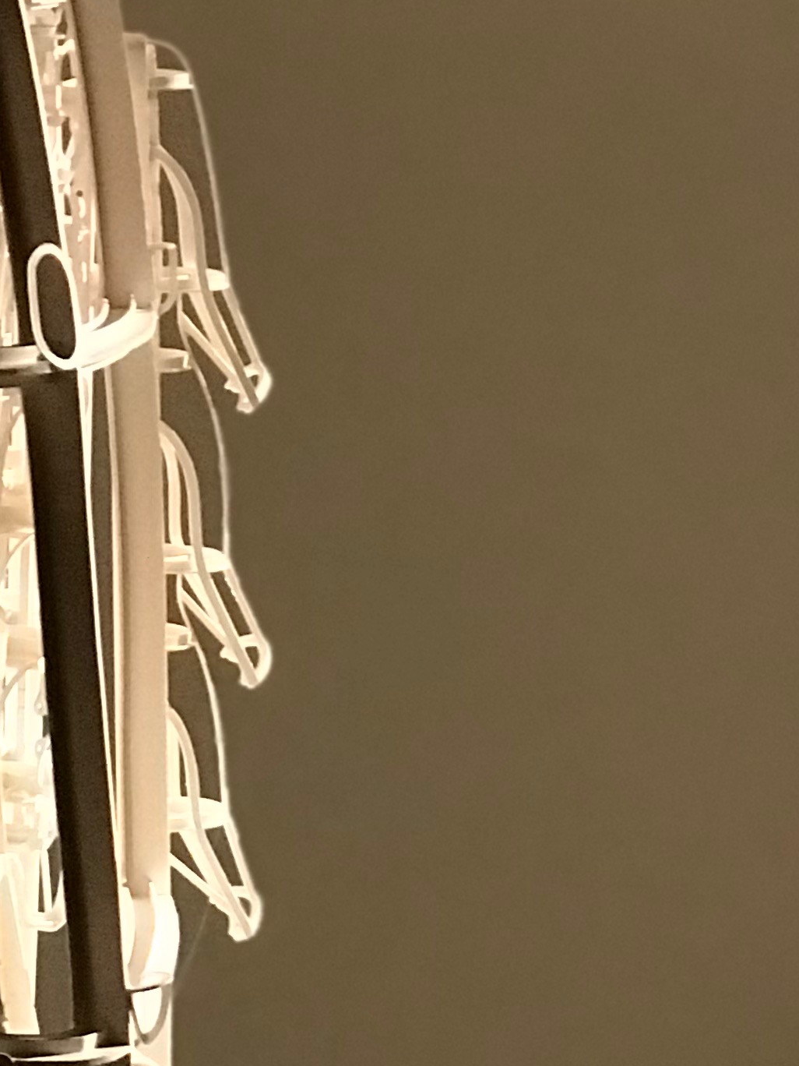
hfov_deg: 8.7
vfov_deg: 11.6
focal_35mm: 168
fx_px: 5170
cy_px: 1156
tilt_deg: +71.6
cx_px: -343
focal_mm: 6.6
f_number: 2.8
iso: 1000
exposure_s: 1/50
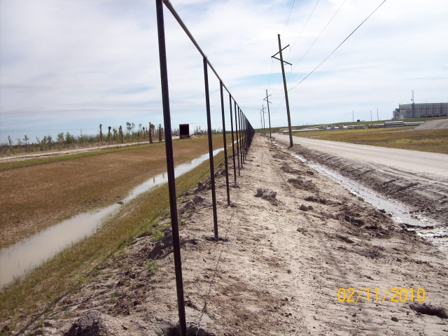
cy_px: 168
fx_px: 466
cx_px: 224
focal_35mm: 36
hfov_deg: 51.4
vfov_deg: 39.7
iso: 80
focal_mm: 6
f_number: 4.8
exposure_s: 1/1401
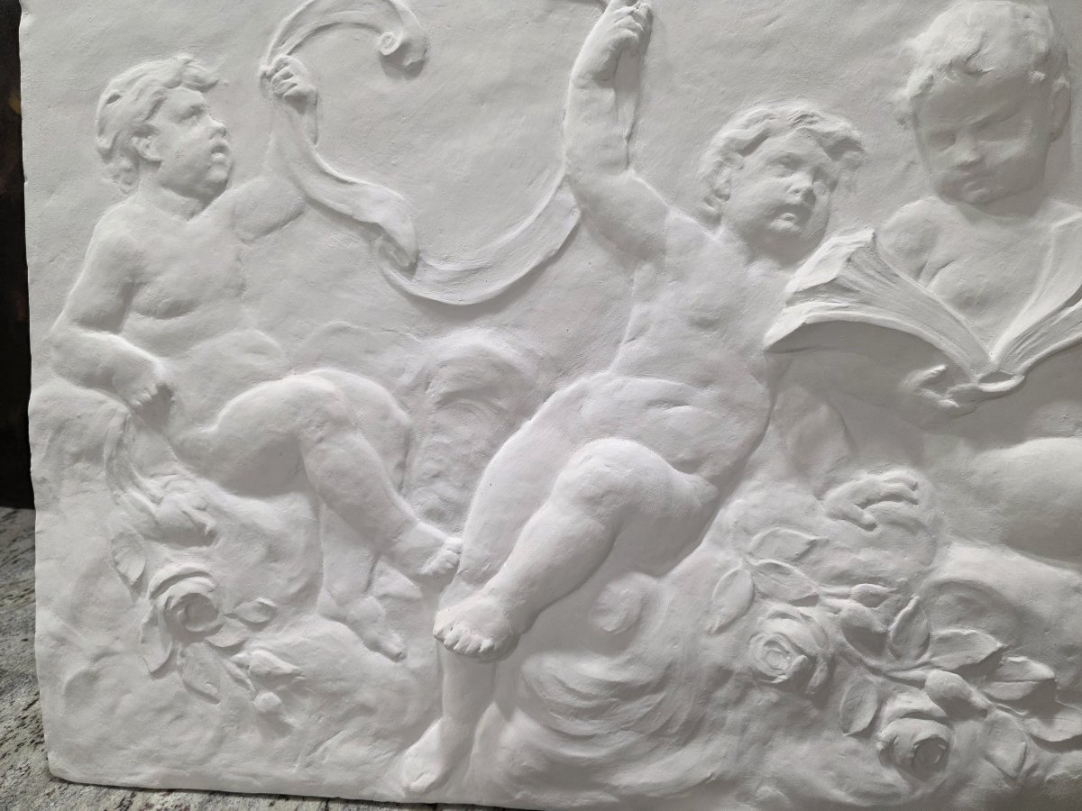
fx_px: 719
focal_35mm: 23
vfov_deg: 58.9
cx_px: 541
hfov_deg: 73.9
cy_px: 406
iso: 250
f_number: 1.7
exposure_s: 1/100
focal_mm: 6.3
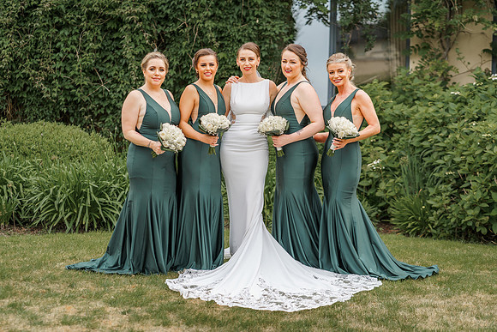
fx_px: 1174
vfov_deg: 16.1
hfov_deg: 23.9
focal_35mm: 85
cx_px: 248
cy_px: 166
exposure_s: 1/640
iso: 100
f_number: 2.8
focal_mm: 85
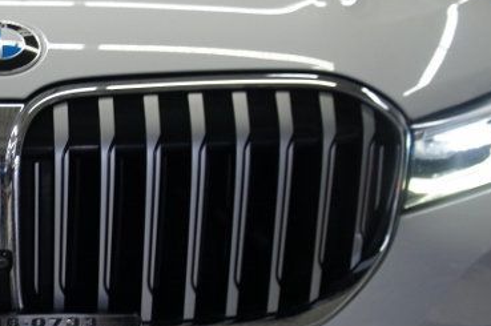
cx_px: -21
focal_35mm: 87
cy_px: 203
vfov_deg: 15.6
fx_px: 1190
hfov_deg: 22.3
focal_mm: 21
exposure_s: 1/40
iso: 200
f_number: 4
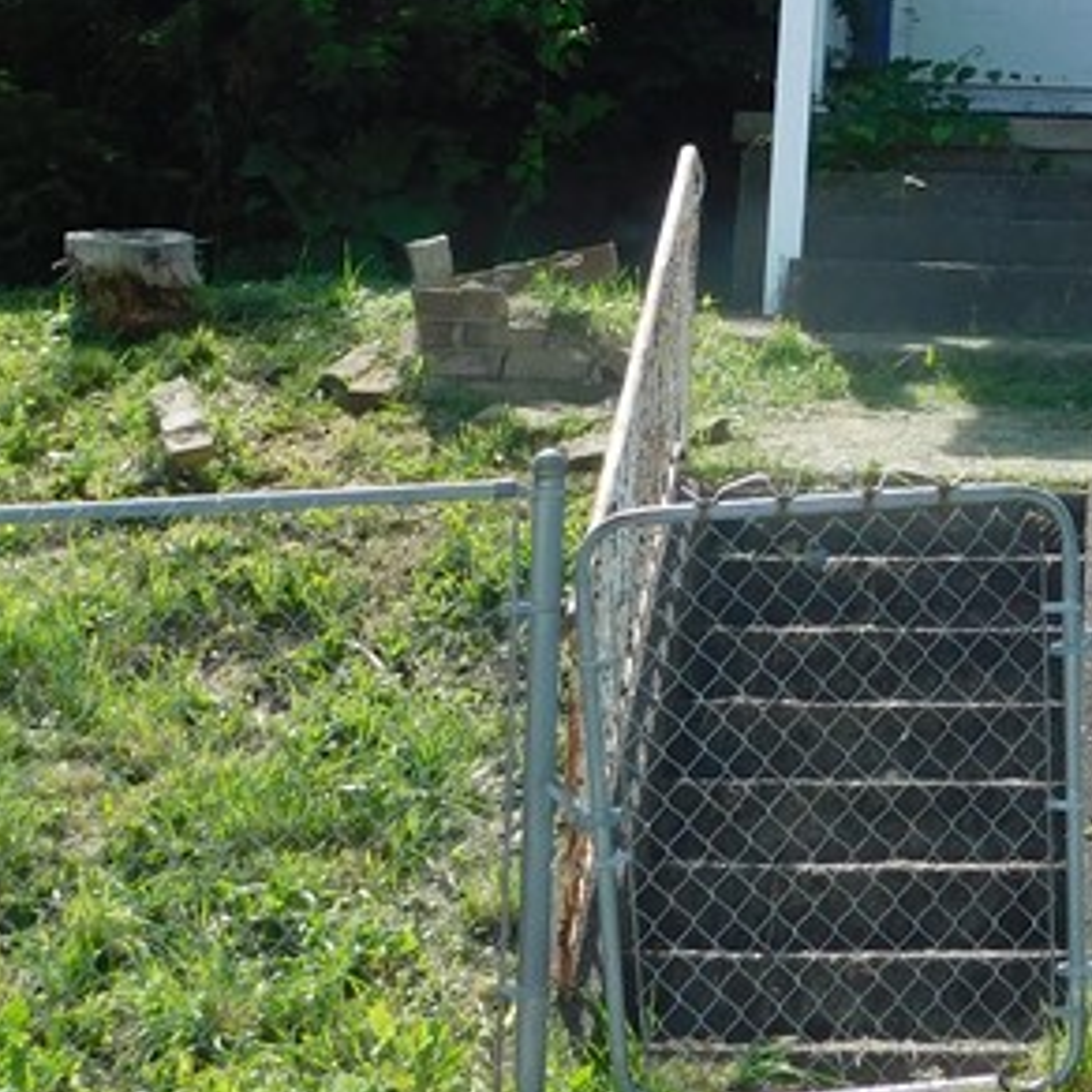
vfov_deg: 13.8
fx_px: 4426
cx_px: 1249
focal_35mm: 124
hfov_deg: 13.7
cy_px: -15
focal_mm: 7.1
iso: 125
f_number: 3.6
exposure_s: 1/500
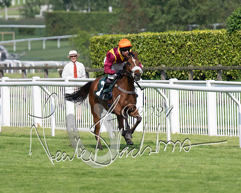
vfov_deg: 2.4
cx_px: 134
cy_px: 99
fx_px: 4522
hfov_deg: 3.1
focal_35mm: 634
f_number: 4
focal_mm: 270
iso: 400
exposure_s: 1/4000
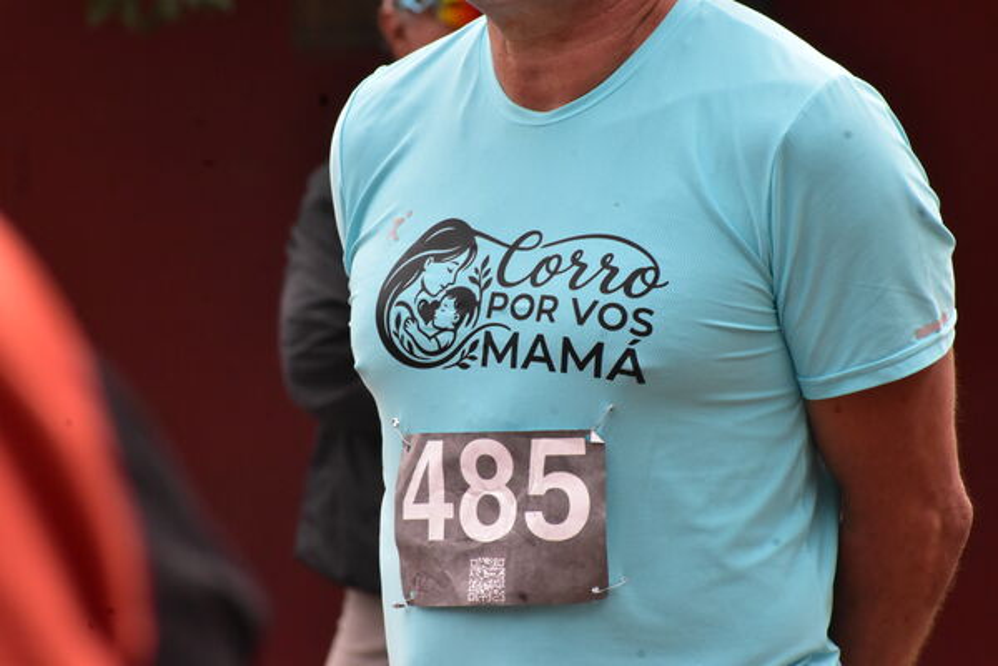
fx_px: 12474
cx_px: 499
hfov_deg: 4.6
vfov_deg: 3.1
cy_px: 333
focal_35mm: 450
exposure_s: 1/320
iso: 3200
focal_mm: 300
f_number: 16
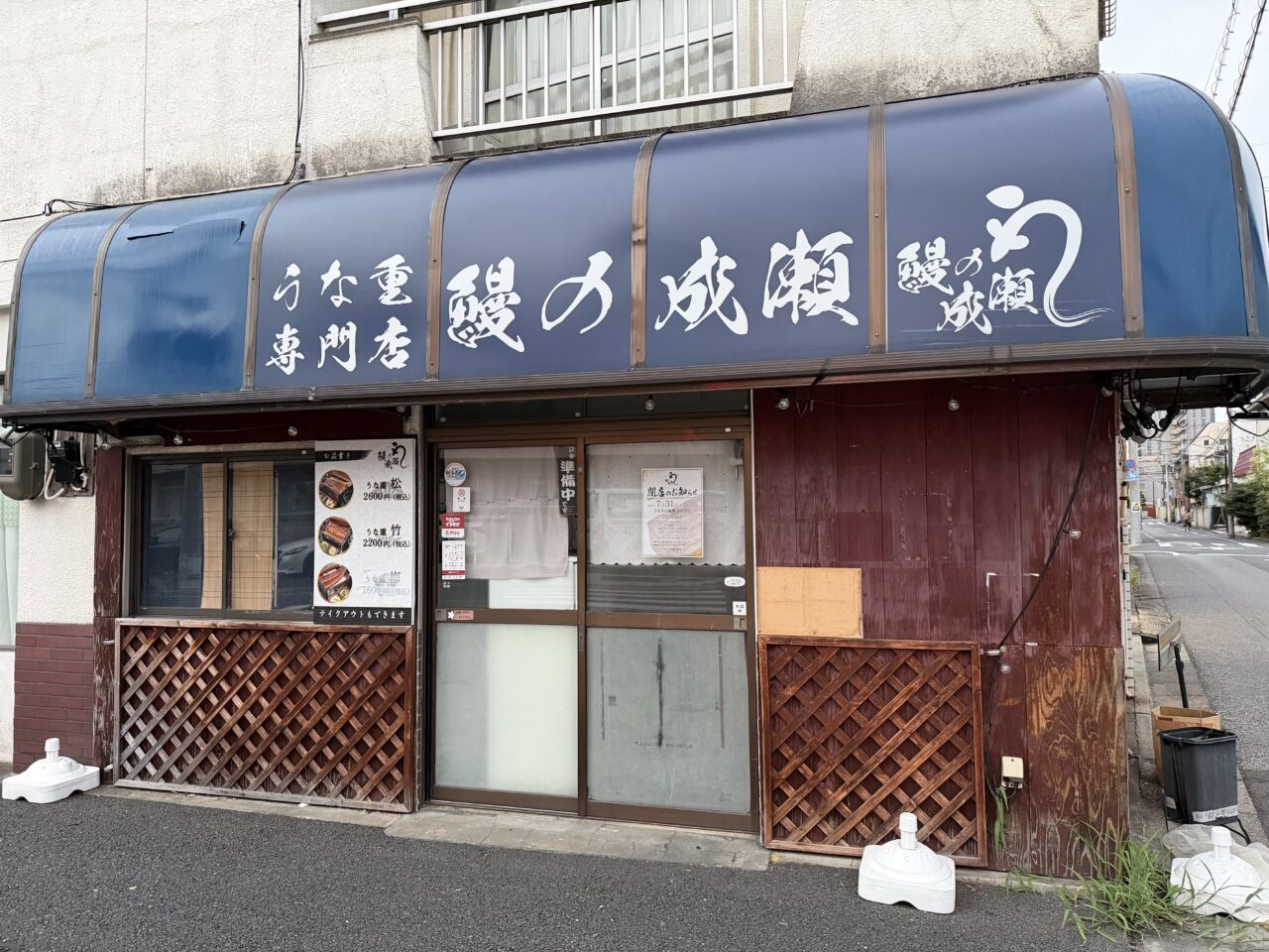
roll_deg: +0.2
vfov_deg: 56.8
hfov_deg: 71.6
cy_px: 476
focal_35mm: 24
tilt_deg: +3.6
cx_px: 634
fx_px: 880
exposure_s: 1/50
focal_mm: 6.76
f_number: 1.78
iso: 400
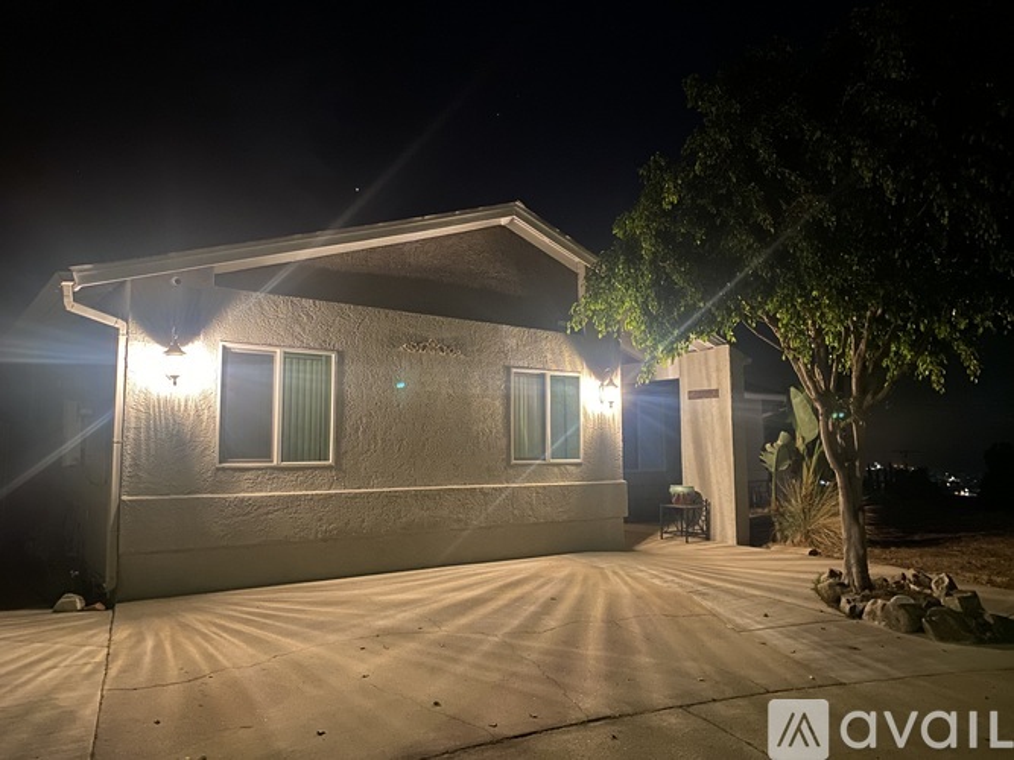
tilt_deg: +5.3
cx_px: 507
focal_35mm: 26
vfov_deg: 53.0
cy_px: 380
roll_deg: +0.2
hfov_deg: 67.3
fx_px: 761
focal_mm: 4.25
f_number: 1.8
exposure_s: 1/8
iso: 640
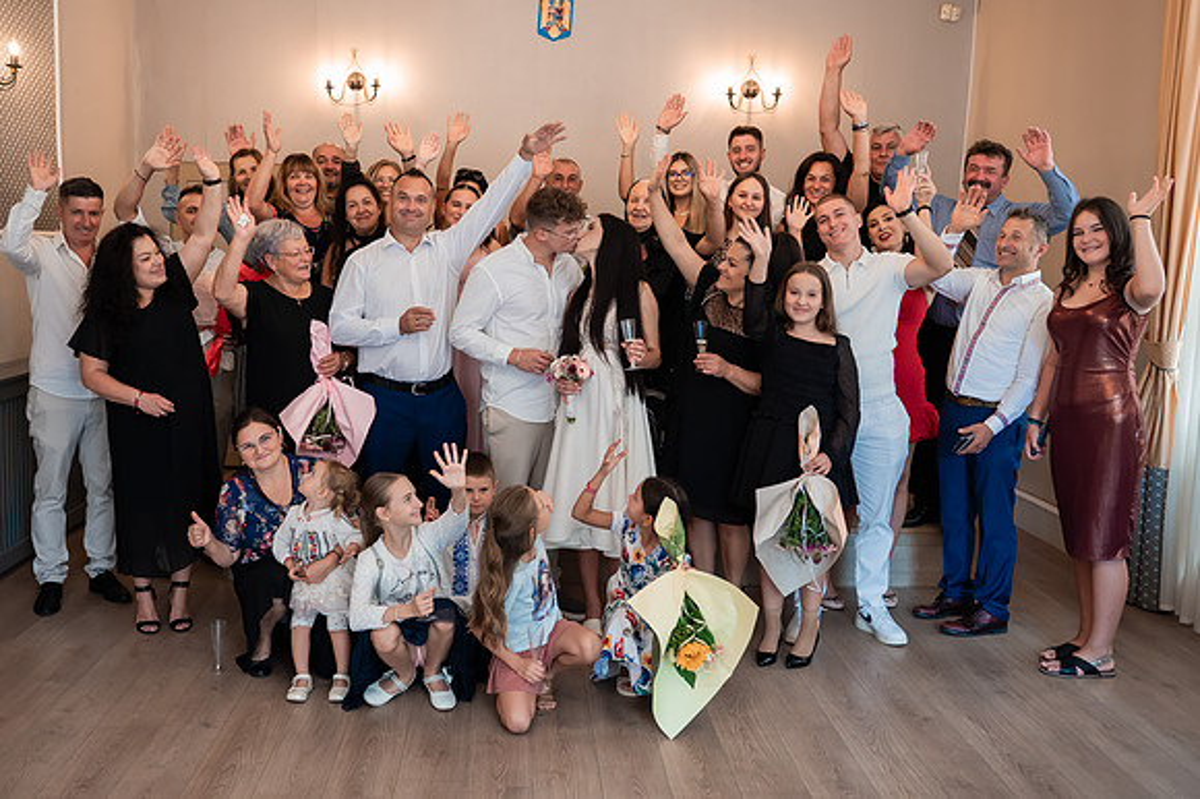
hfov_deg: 55.3
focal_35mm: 34
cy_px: 385
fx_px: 1143
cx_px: 536
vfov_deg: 38.5
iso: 1600
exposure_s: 1/200
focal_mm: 28
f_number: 2.8
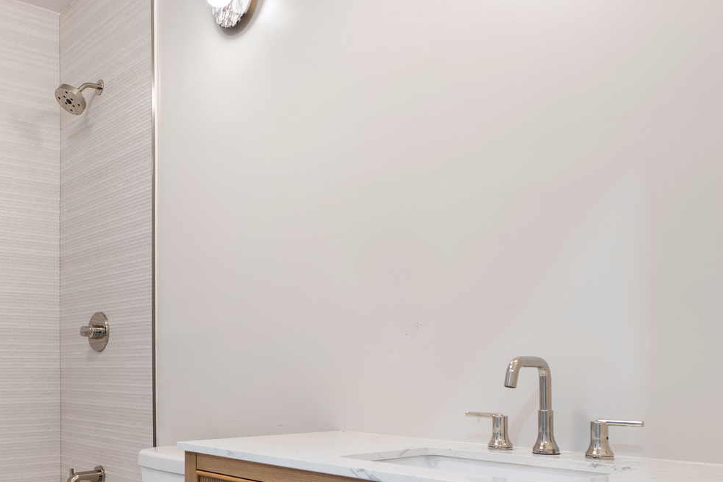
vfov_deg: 22.7
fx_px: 1185
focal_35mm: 59
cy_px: 377
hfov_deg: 33.1
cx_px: 161
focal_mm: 24
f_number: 8
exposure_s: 1/3
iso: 250
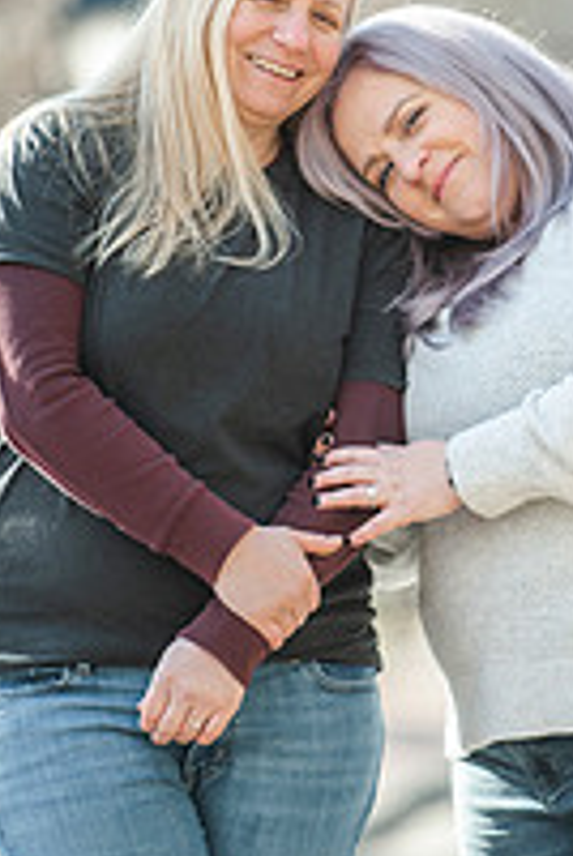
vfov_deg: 4.6
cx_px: 368
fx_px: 10682
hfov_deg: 3.1
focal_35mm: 449
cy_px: 304
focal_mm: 200
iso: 640
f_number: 3.2
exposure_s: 1/1600
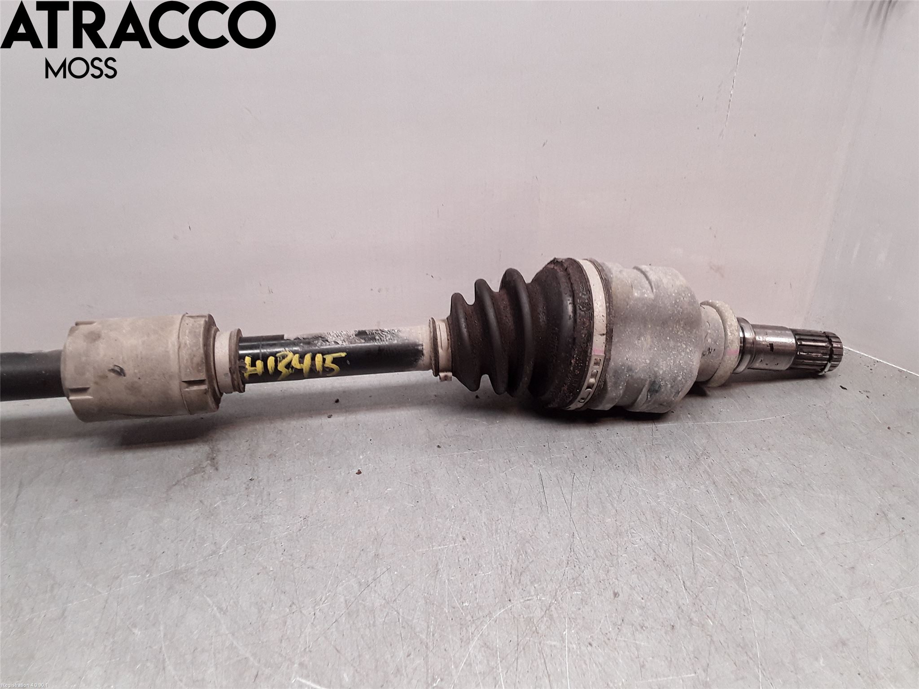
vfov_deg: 49.7
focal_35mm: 28
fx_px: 743
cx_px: 460
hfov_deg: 63.4
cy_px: 344
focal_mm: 2.91
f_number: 1.9
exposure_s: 1/50
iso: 40
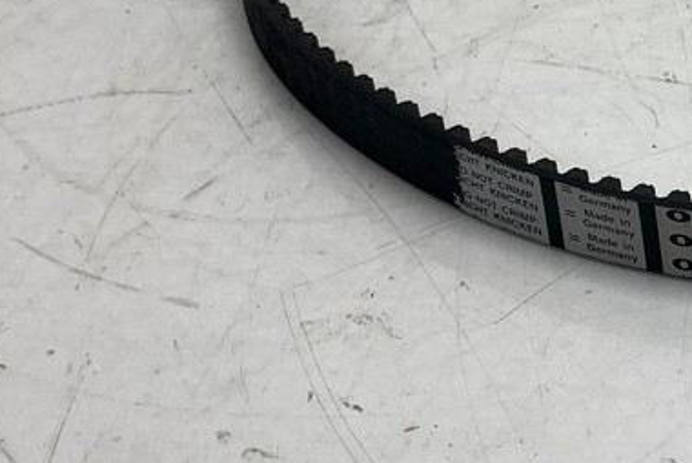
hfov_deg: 19.4
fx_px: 1885
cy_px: 31
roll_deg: +1.2
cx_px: 861
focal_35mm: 98
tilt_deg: -36.1
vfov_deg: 13.8
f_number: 1.8
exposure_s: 1/100
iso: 25
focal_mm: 3.99
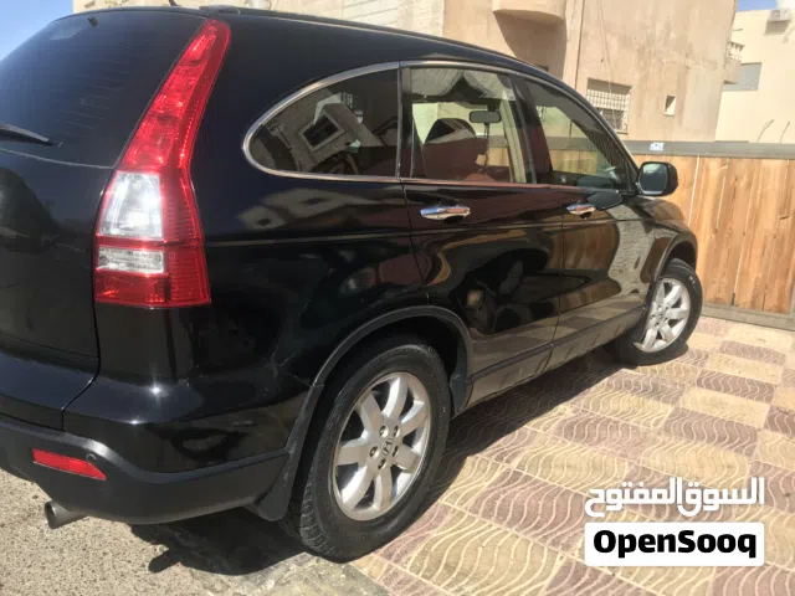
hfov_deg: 63.4
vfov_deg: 49.7
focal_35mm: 28
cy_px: 298
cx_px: 398
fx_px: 643
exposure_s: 1/1623
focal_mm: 3.99
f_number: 1.8
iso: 20
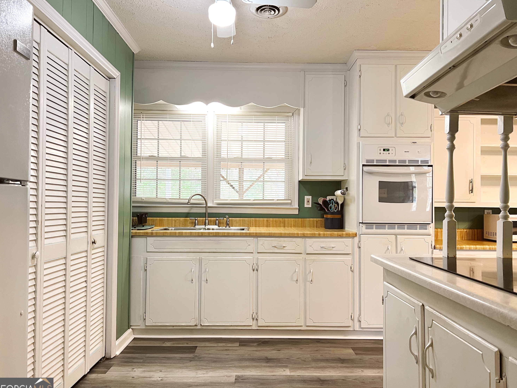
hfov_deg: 65.3
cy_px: 196
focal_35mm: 27
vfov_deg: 51.4
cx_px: 262
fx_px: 403
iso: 125
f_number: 1.5
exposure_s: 1/60
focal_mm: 5.7
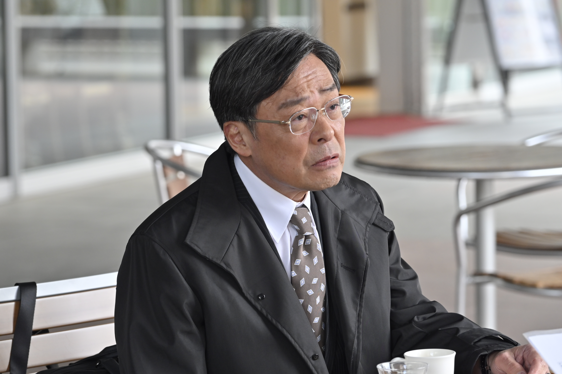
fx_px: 2809
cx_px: 281
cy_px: 187
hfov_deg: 11.4
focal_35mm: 180
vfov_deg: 7.6
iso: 500
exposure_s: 1/160
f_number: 4.5
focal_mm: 120
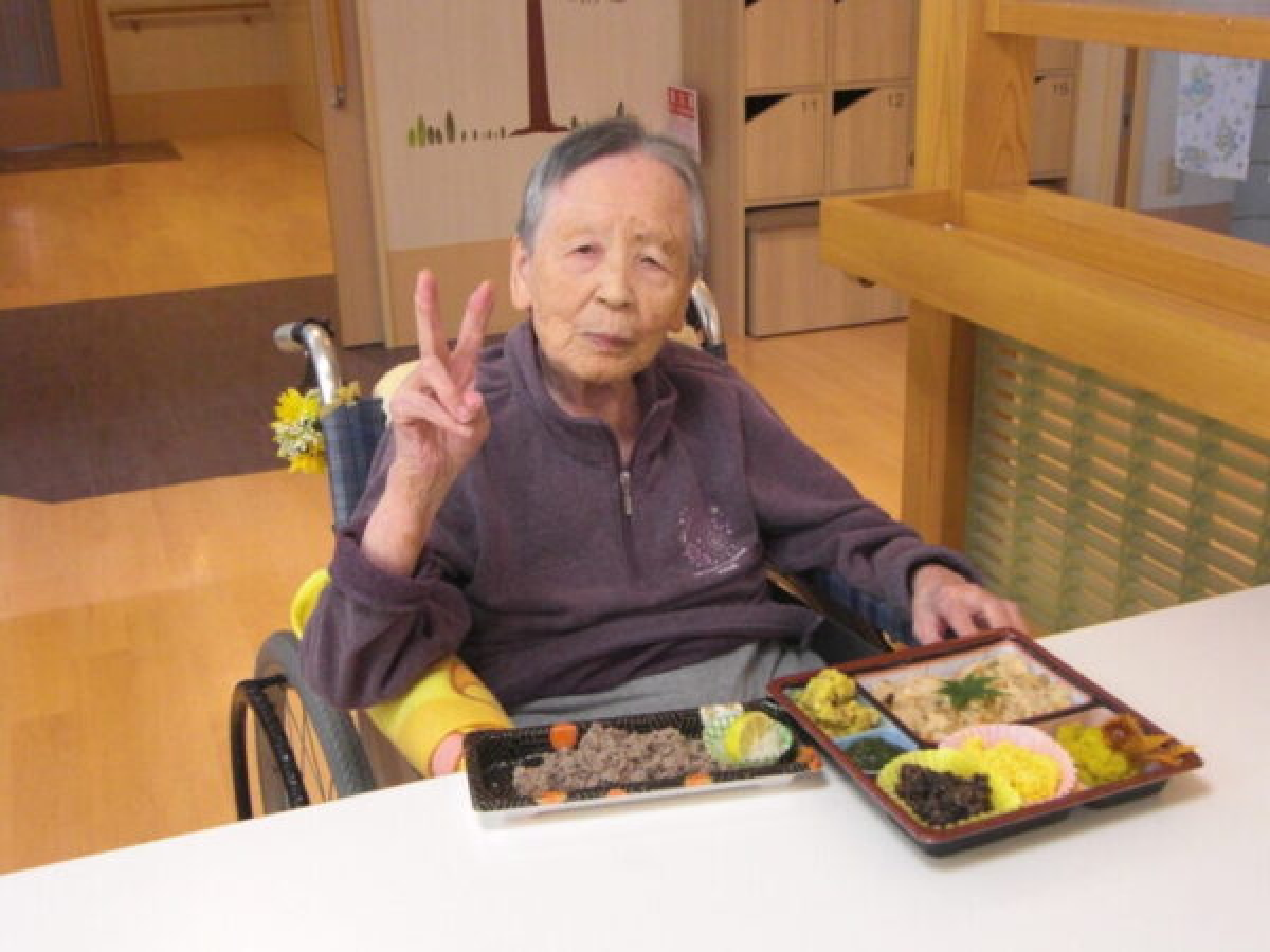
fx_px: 1431
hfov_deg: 47.9
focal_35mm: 39
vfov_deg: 36.8
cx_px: 635
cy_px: 476
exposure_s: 1/125
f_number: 3
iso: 400
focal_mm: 6.9
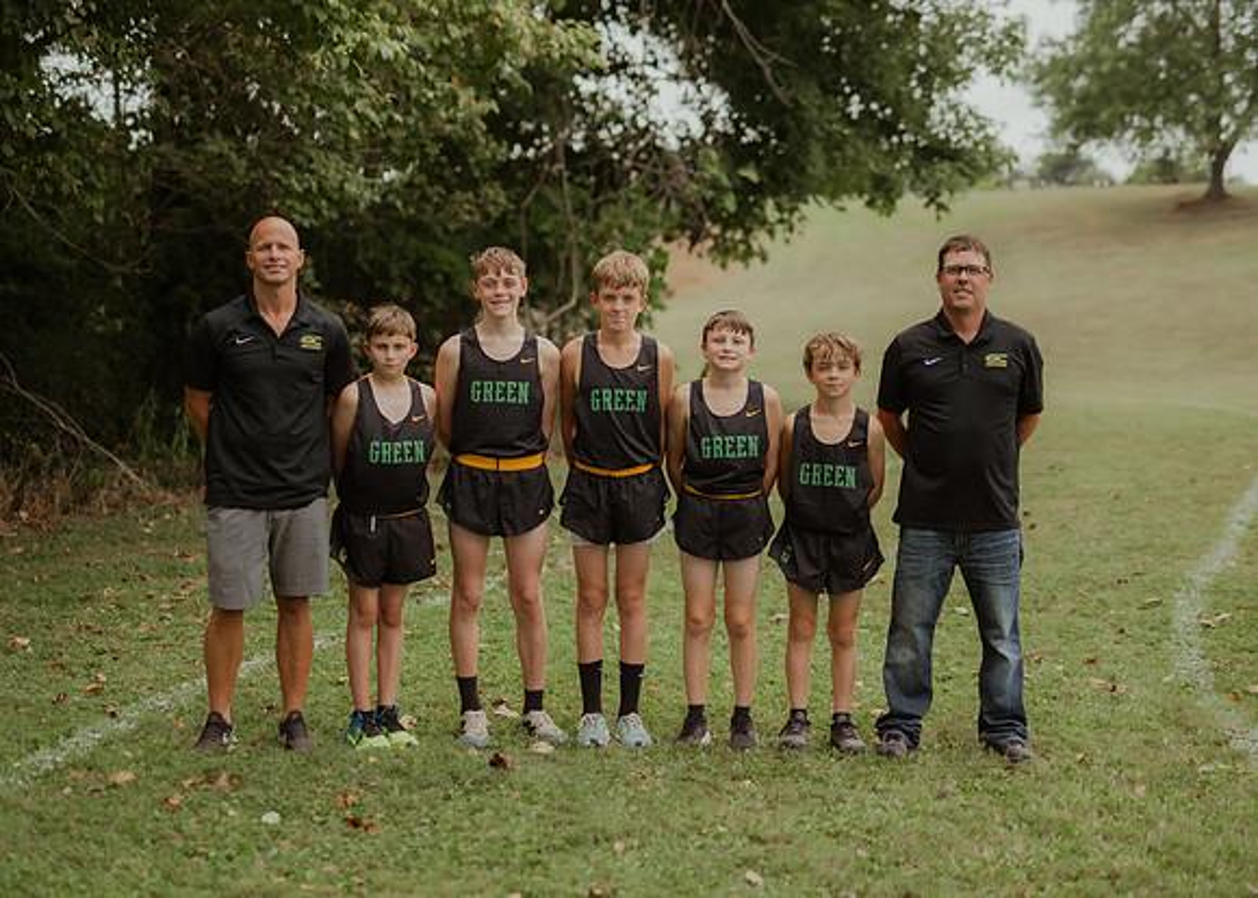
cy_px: 472
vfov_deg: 24.6
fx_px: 2061
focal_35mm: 58
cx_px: 564
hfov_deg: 33.9
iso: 250
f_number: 1.8
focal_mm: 50
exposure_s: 1/1600
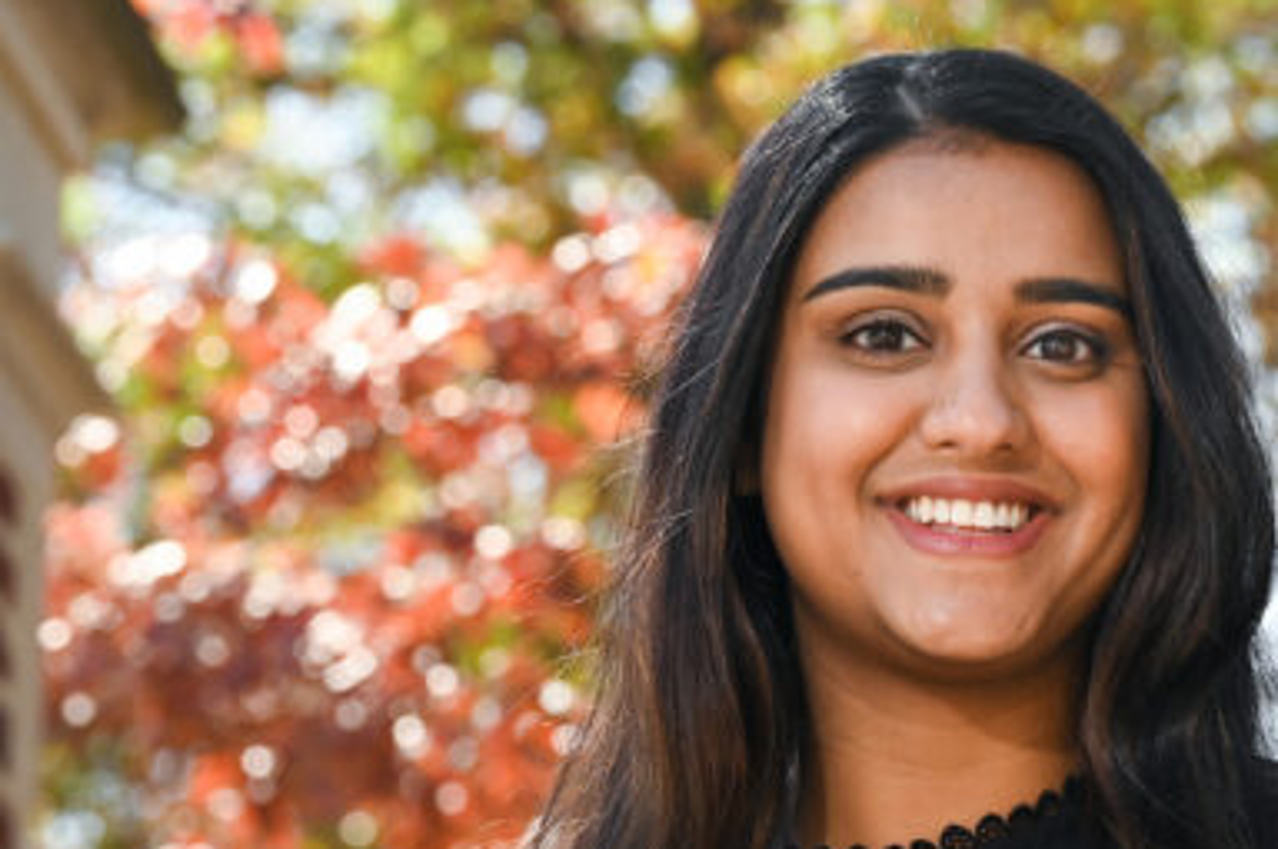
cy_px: 378
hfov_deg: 12.8
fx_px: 5673
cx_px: 1012
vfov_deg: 8.6
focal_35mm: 160
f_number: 4.5
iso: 100
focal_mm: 60
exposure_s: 1/200
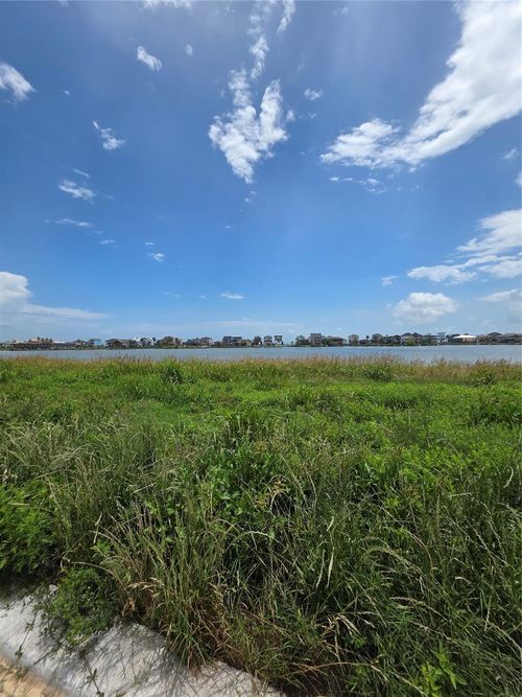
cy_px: 348
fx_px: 261
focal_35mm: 13
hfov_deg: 89.9
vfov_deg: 106.2
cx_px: 261
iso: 40
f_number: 1.9
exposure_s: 1/3697
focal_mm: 2.2
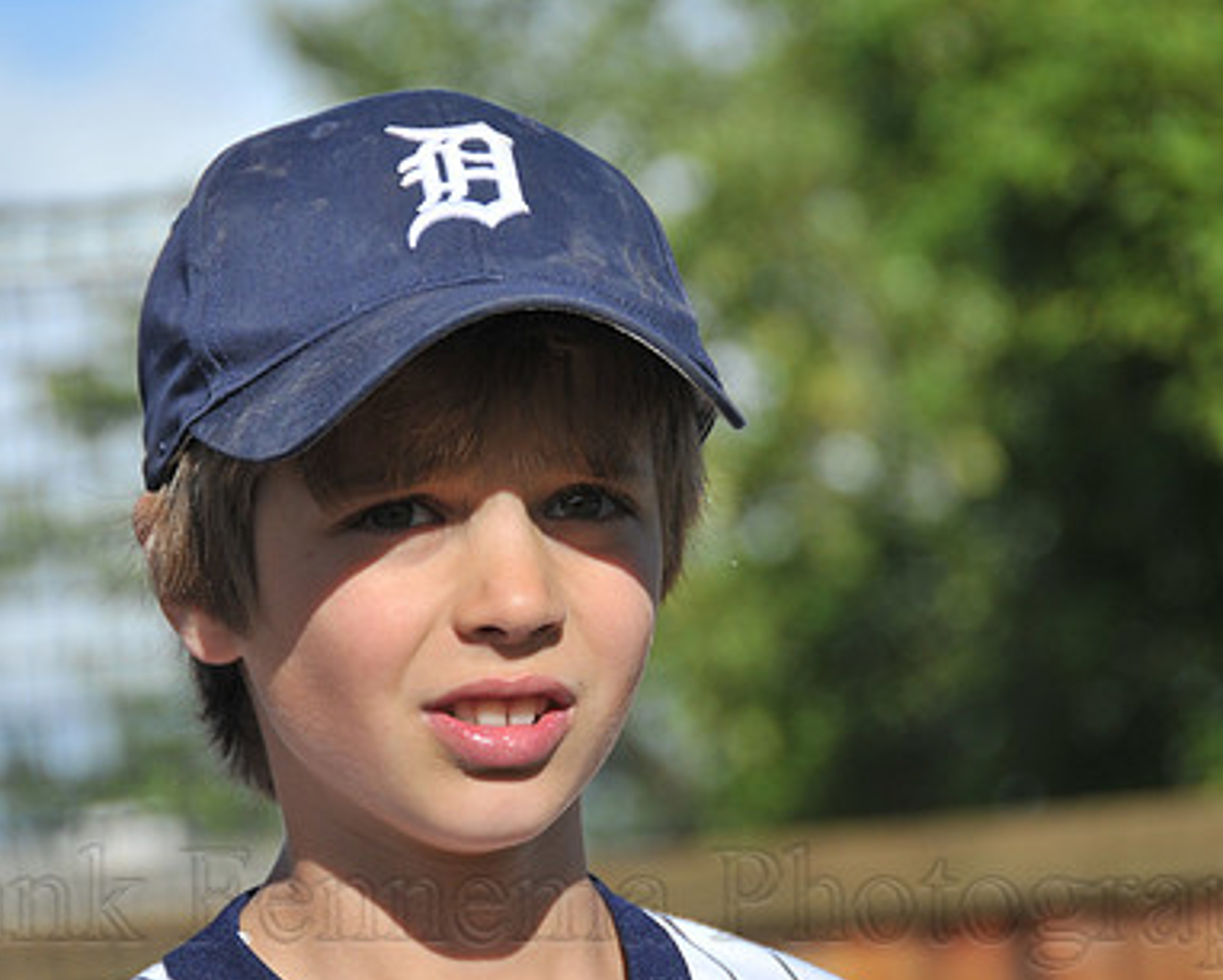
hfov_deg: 8.1
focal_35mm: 239
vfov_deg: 6.5
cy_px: 504
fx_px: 8655
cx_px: 544
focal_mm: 112
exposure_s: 1/1000
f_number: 5.3
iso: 200
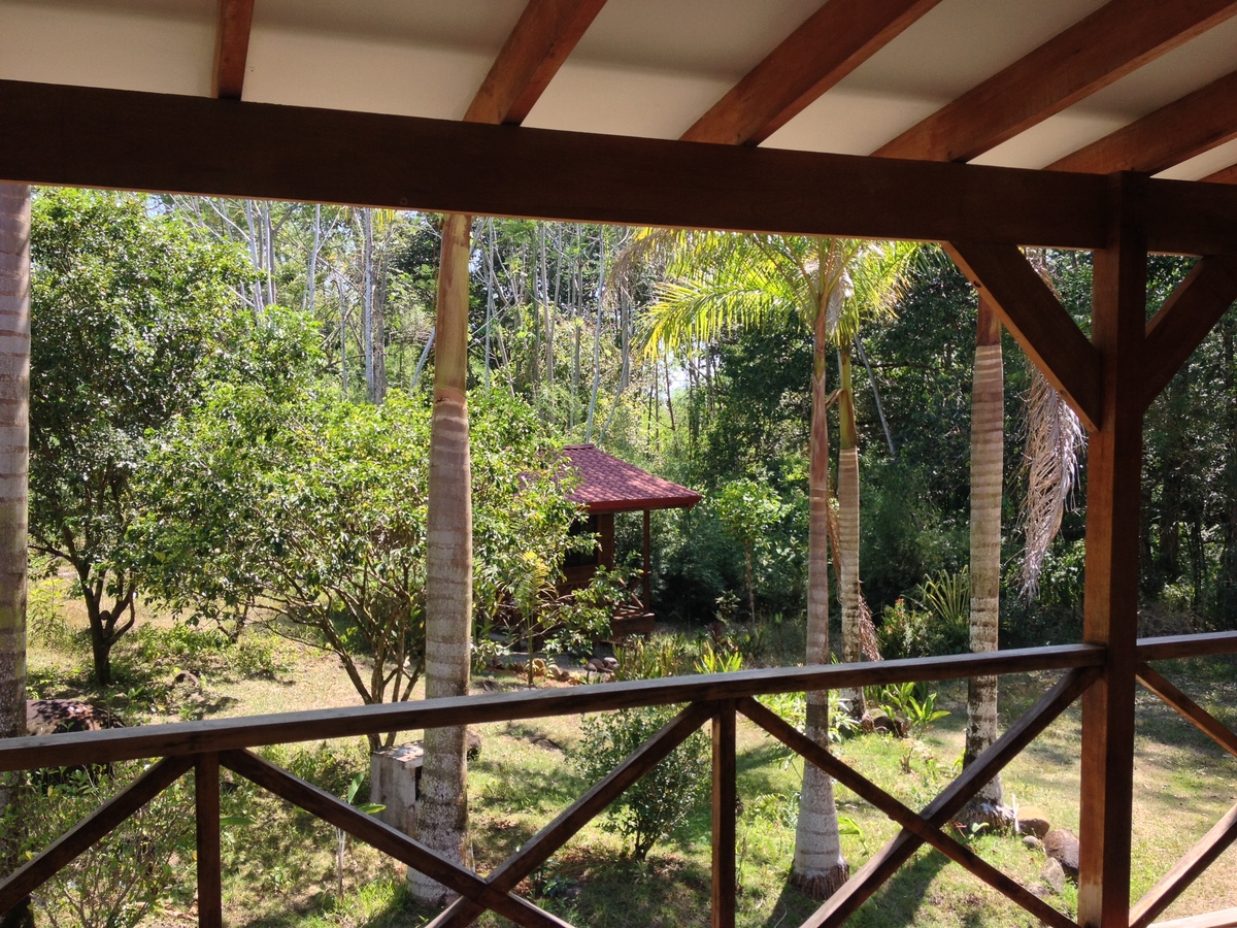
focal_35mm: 35
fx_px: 1251
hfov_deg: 52.6
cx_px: 618
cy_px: 464
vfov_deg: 40.7
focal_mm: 4.28
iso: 50
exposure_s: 1/283
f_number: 2.4
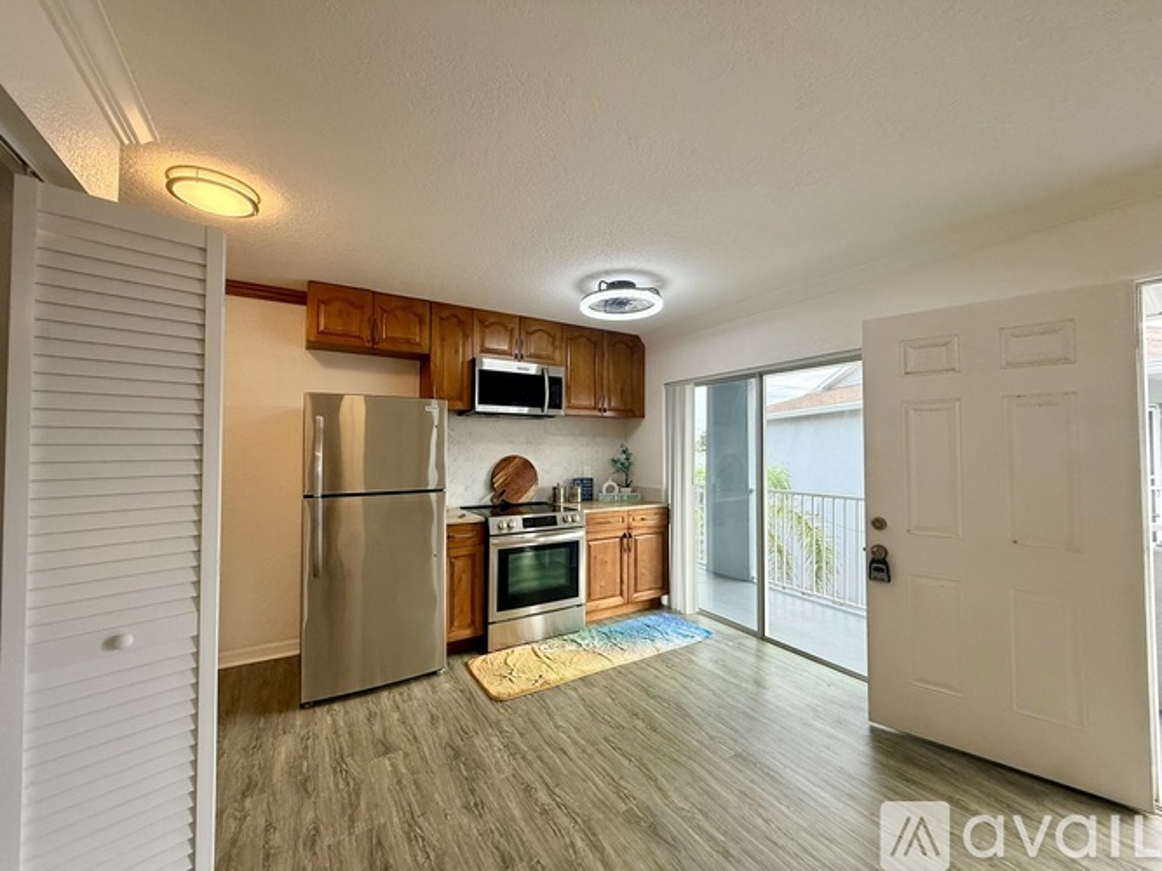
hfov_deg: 102.1
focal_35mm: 14
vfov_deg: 85.7
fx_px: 470
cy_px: 436
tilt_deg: +1.7
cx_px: 581
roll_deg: -0.8
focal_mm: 2.22
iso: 160
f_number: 2.2
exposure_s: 1/120
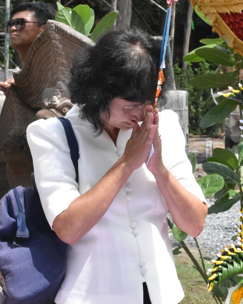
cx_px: 213
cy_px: 59
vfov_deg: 10.8
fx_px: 1600
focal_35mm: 178
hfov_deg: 8.7
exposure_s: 1/1000
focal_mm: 50
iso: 2500
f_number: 16
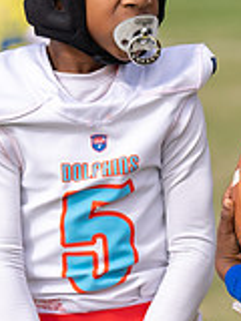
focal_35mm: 467
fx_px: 4335
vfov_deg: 4.2
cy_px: 262
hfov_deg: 3.2
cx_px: 170
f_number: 2.8
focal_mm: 108
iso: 100
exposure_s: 1/1600
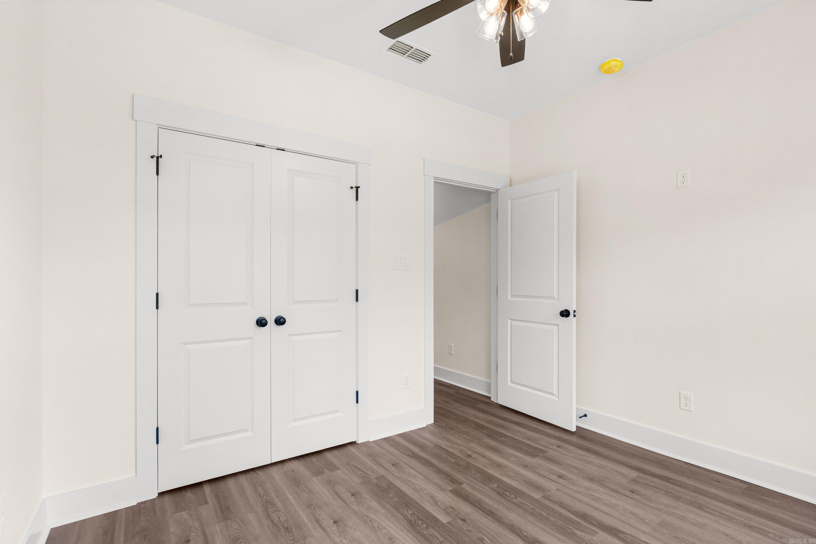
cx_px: 408
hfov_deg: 93.4
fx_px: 384
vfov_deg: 70.6
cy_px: 272
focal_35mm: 17
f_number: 9
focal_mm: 11.3
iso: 200
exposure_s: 1/6
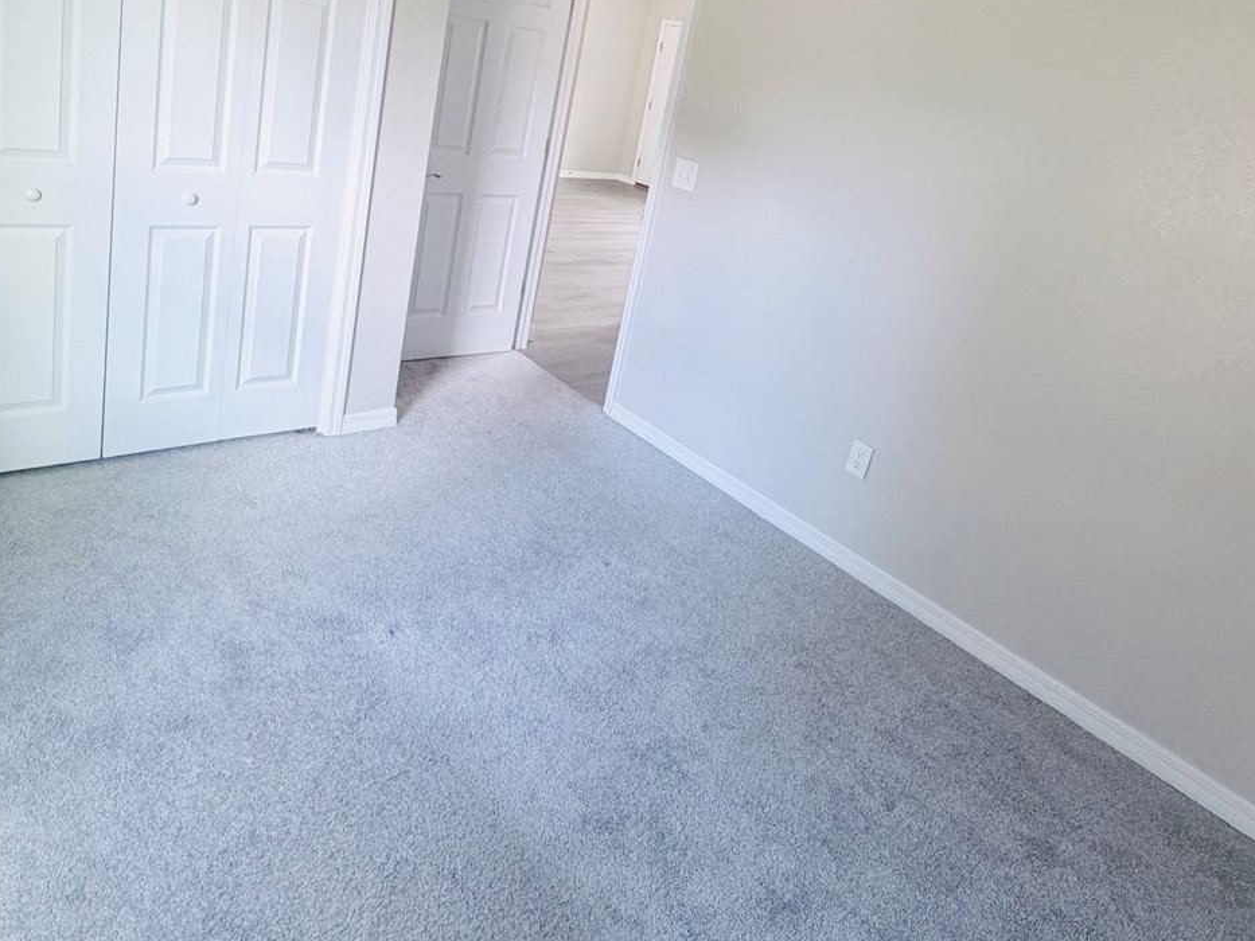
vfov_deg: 54.8
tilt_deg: -14.2
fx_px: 870
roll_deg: -9.0
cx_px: 547
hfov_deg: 71.3
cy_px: 263
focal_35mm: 24
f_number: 2.2
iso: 320
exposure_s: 1/96
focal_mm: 2.22
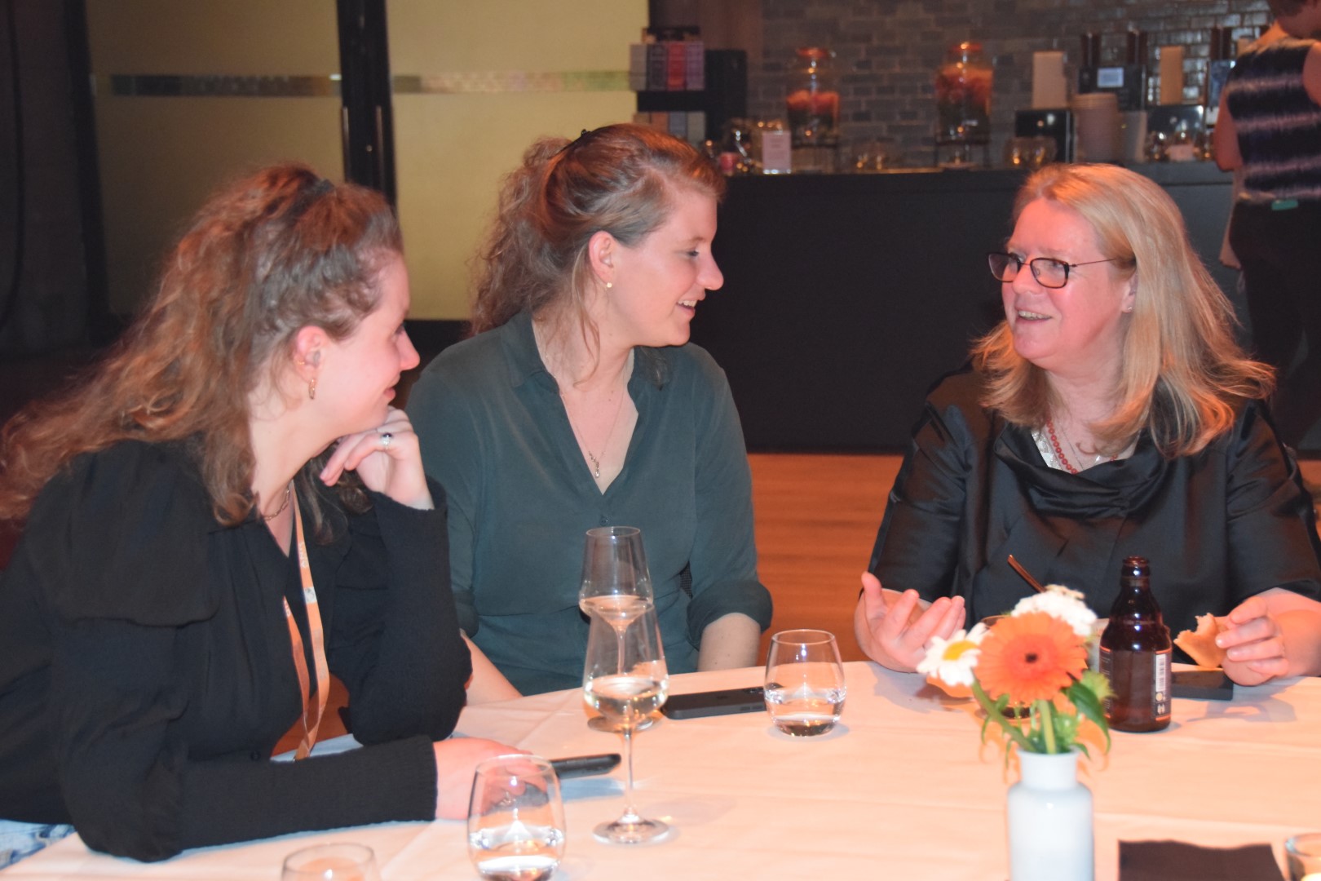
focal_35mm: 66
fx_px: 2422
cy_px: 440
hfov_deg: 30.5
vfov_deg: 20.6
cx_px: 660
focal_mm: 44
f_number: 4.5
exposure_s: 1/60
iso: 3200
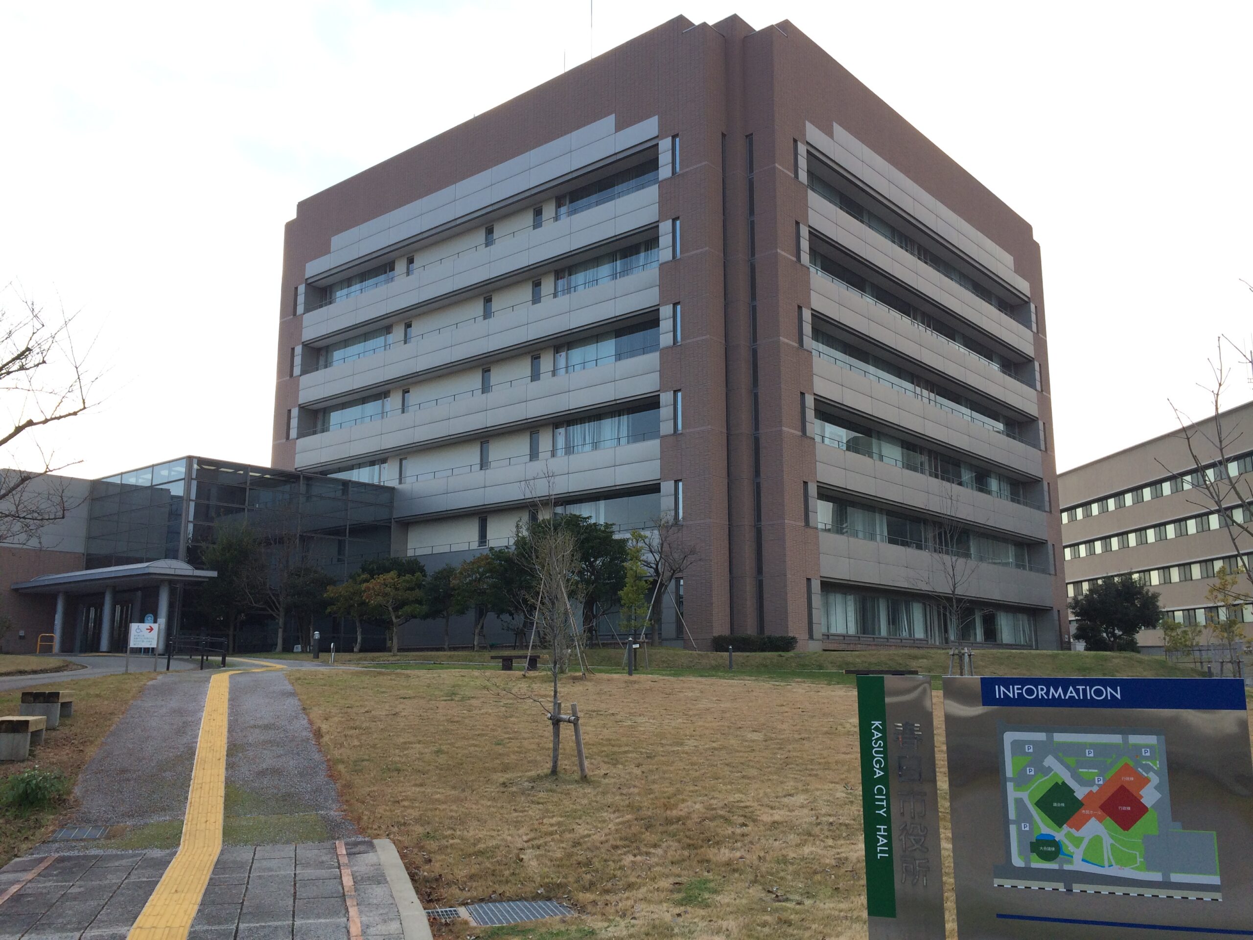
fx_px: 1050
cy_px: 470
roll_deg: +0.2
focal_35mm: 29
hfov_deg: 61.7
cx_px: 626
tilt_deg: +10.3
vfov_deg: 48.2
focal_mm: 4.15
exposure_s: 1/507
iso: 32
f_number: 2.2
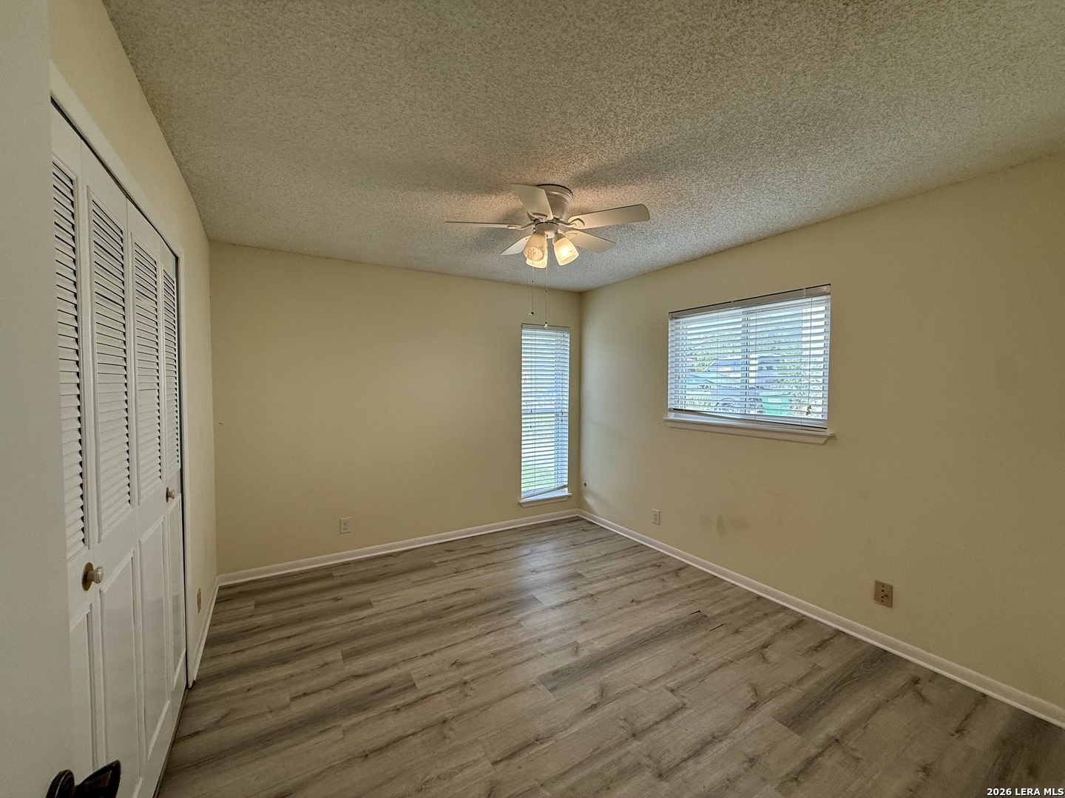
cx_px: 532
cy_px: 399
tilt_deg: -1.8
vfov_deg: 85.7
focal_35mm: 14
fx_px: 431
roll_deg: +0.2
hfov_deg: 102.1
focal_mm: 2.22
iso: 100
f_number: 2.2
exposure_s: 1/120
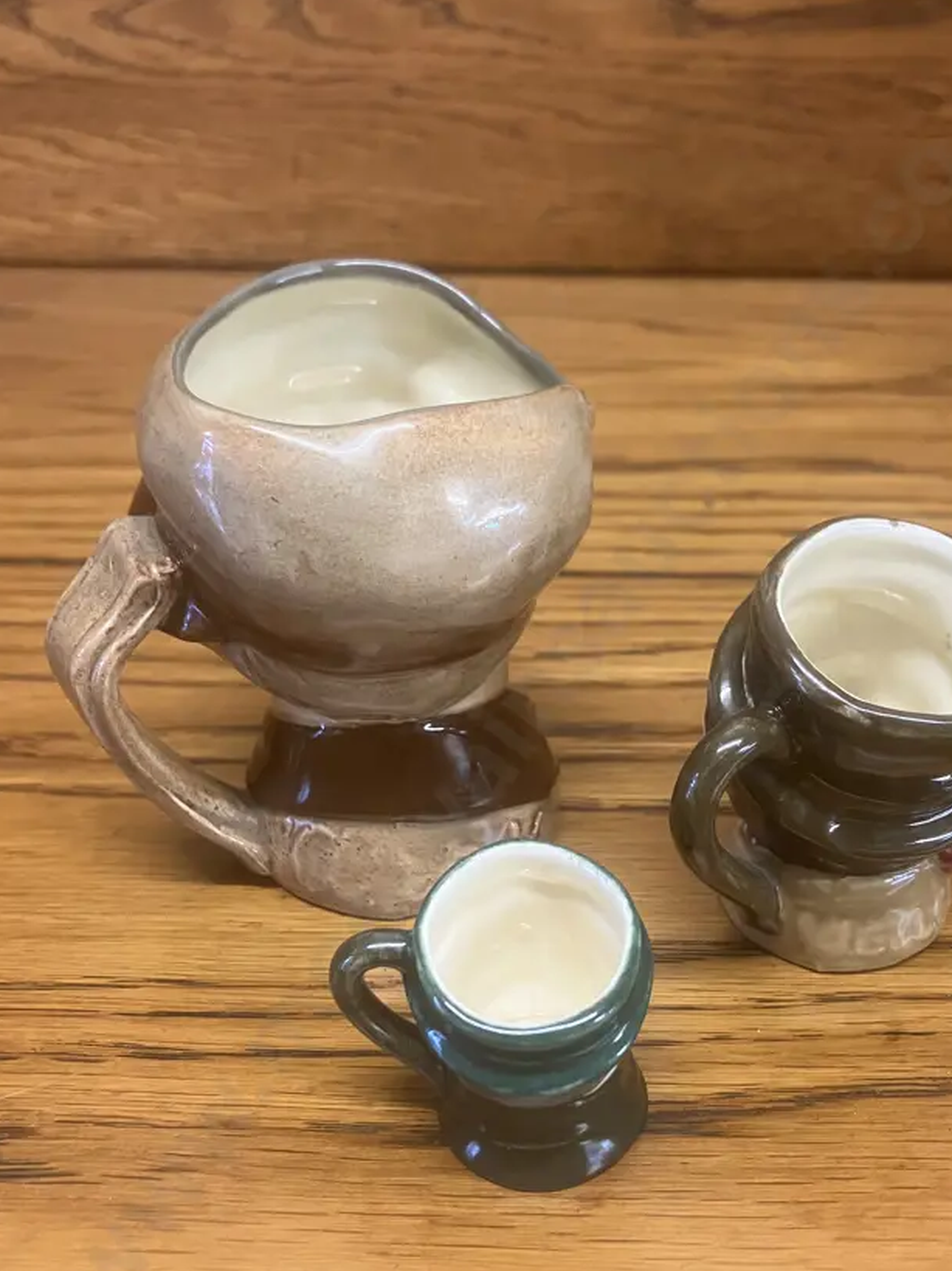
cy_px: 667
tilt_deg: -30.1
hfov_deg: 40.5
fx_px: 1284
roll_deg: +0.2
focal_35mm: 35
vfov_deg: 52.6
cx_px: 561
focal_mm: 3.99
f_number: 1.8
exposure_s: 1/50
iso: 320
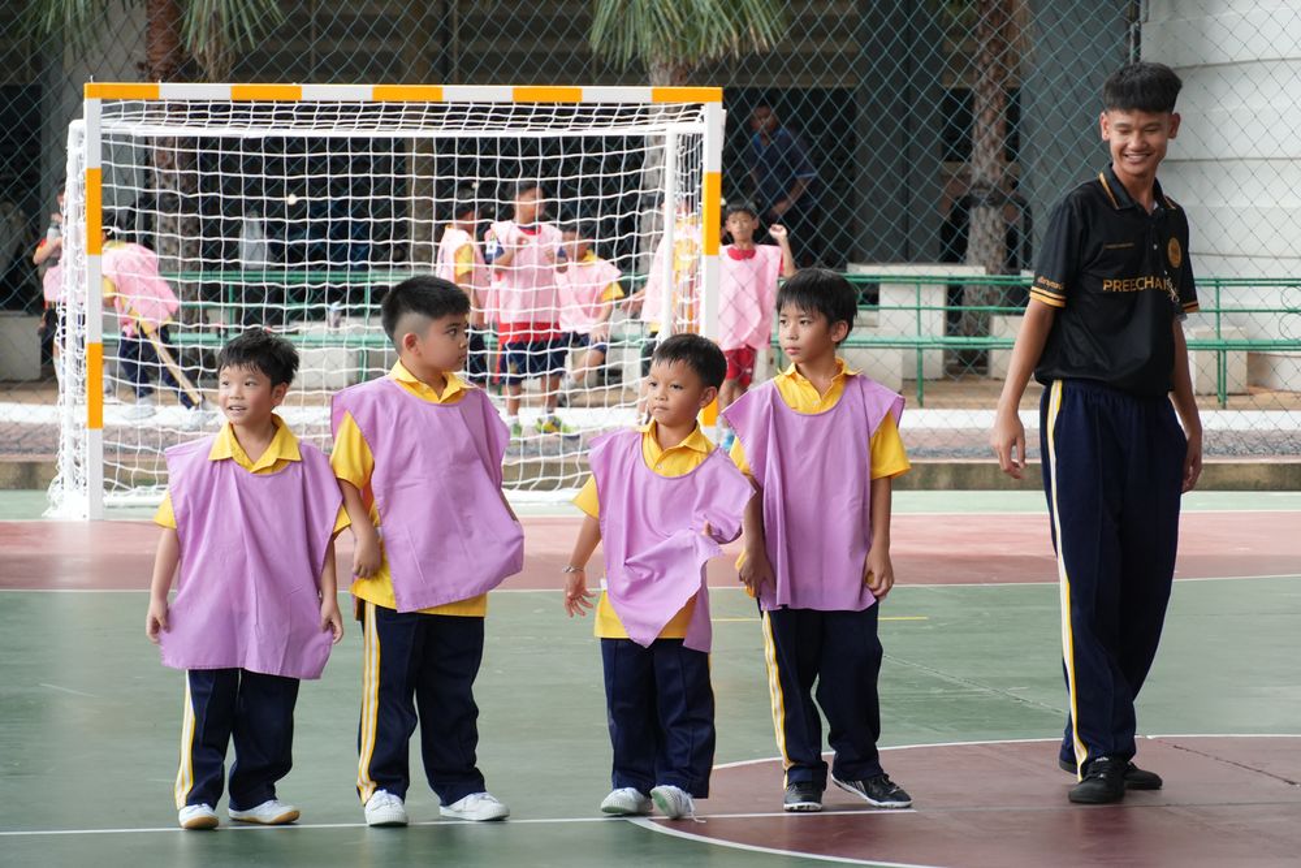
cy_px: 434
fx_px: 5747
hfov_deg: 12.9
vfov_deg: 8.6
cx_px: 650
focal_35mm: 159
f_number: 5.6
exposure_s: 1/500
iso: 1250
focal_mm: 106
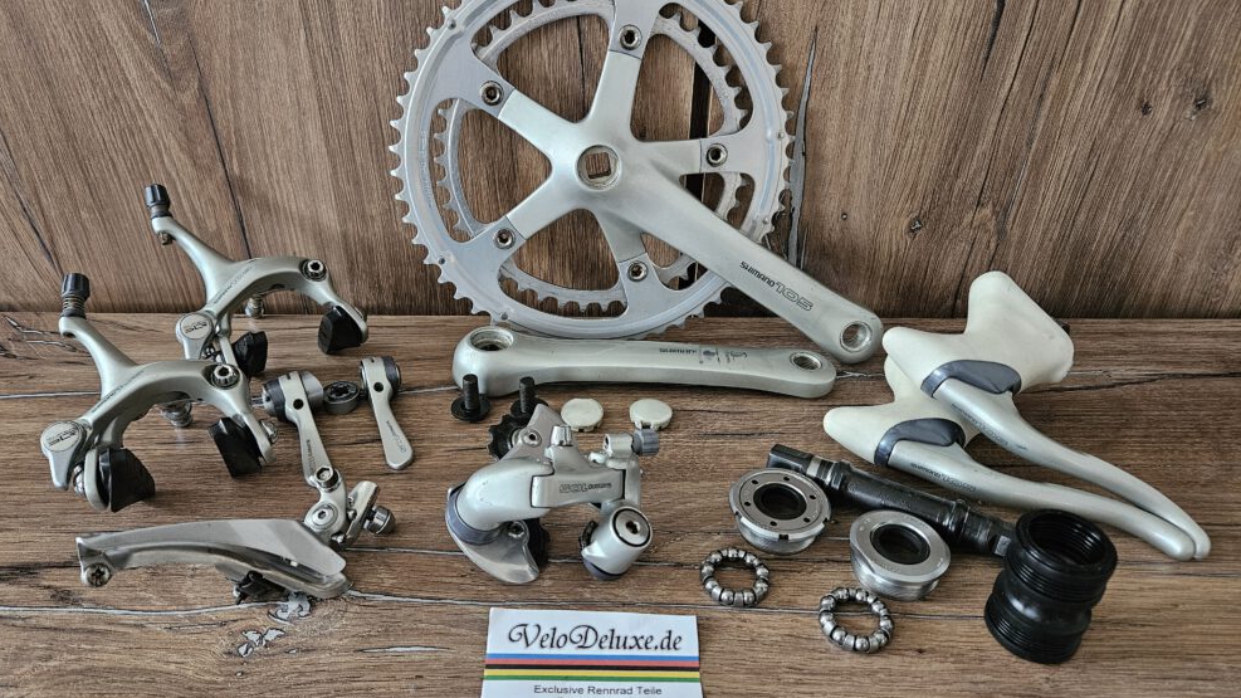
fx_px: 855
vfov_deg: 44.4
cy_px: 341
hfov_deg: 71.9
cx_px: 598
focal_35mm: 26
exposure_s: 1/50
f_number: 1.8
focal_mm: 5.4
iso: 800
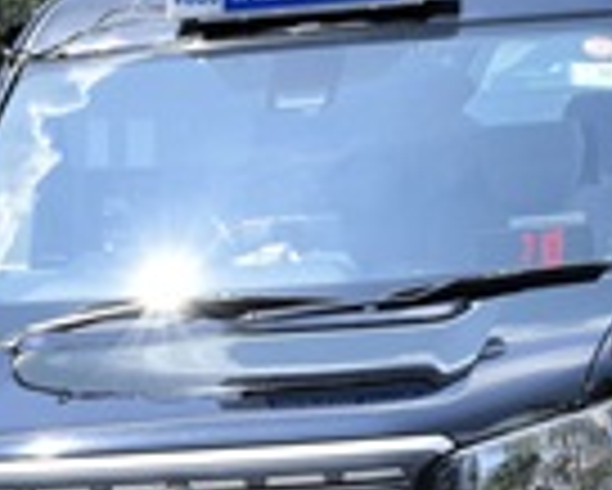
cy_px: 353
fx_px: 3553
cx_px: 328
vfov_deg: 7.9
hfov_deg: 9.8
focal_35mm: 196
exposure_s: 1/400
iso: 200
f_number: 10
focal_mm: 38
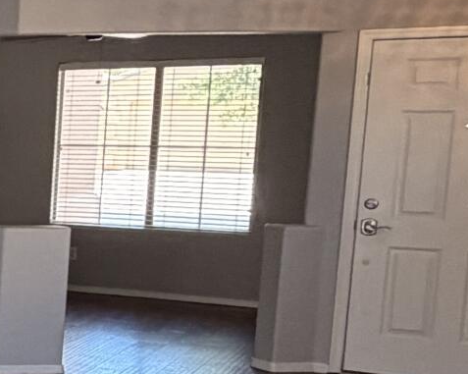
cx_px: -624
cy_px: 245
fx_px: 1190
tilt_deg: -5.7
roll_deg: +0.5
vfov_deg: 17.8
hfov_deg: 14.9
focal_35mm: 86
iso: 160
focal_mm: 2.22
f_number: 2.2
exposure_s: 1/120
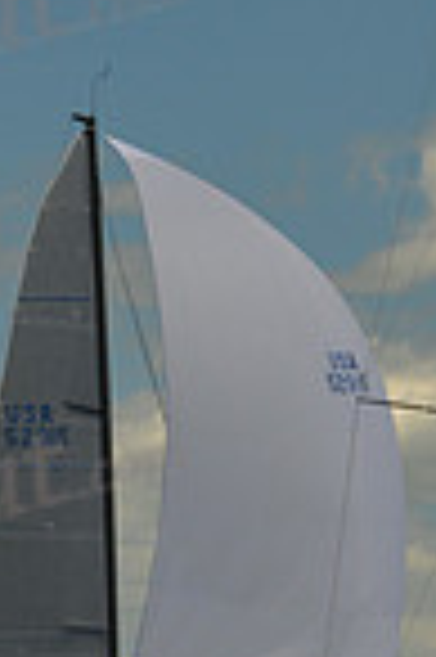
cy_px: 225
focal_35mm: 406
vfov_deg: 5.1
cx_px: 420
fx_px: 7393
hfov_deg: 3.4
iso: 400
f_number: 7.1
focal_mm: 102
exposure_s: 1/1000
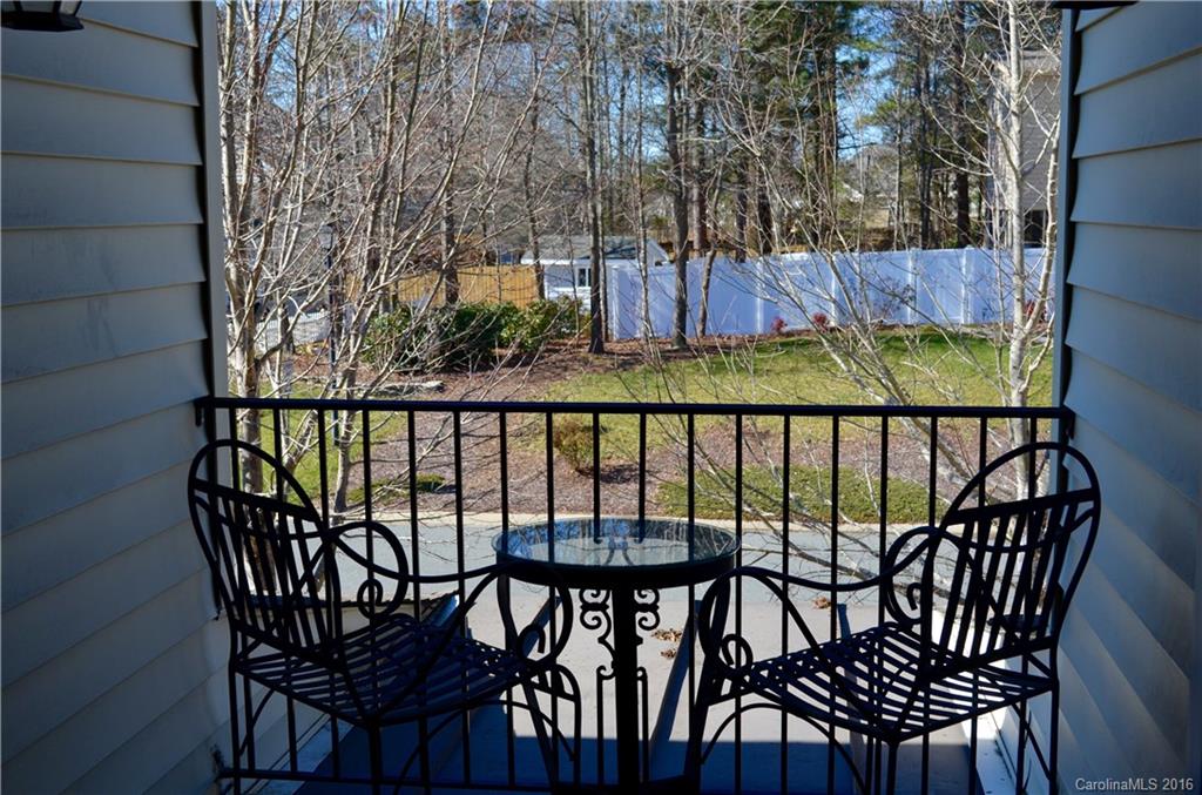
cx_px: 601
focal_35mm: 45
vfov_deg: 29.7
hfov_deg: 43.7
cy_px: 398
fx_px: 1499
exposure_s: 1/250
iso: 180
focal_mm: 30
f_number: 8
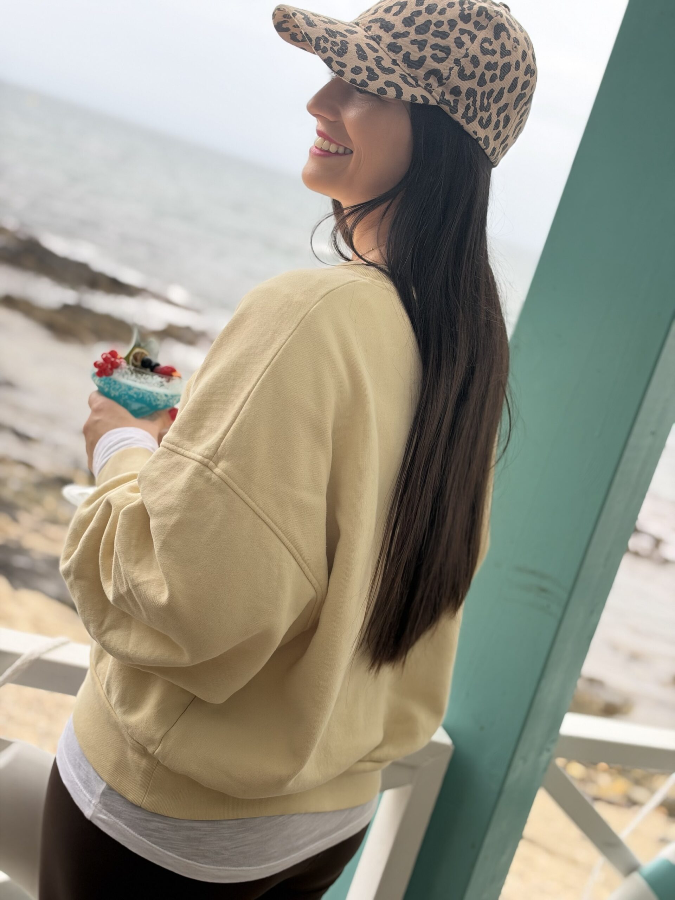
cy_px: 450
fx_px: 1248
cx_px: 338
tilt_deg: -9.9
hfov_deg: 30.3
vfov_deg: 39.7
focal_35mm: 48
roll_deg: -17.6
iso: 64
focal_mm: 6.93
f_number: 1.8
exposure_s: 1/389
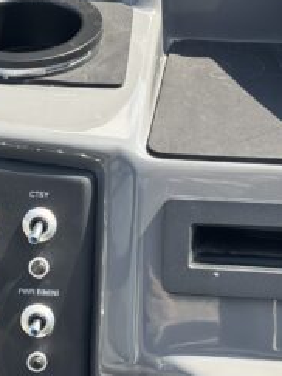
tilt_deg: -31.6
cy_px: 190
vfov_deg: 17.3
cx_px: 46
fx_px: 1239
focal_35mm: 114
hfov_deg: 12.9
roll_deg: -0.8
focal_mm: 5.96
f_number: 1.6
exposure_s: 1/591
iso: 32
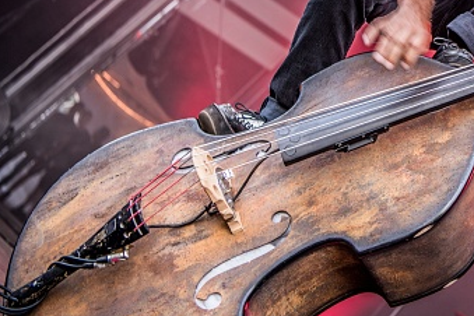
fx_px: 1119
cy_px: 19
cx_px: 461
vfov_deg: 15.8
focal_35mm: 85
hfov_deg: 23.1
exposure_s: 1/100
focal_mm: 40
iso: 125
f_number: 2.8
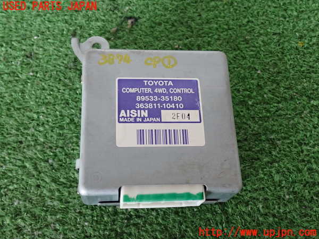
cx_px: 160
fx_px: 405
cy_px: 120
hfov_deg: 42.9
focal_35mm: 44
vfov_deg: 32.9
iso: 800
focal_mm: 7.84
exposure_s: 1/30
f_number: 2.9
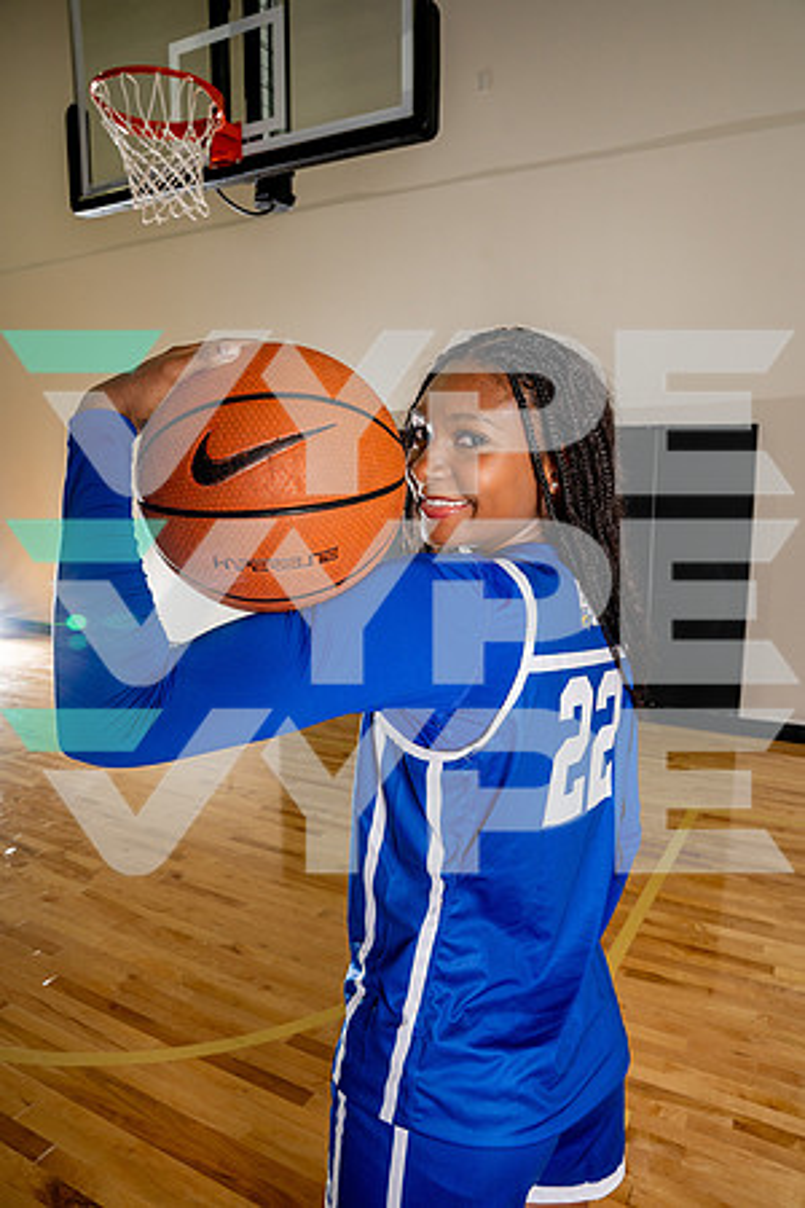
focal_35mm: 24
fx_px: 805
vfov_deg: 73.7
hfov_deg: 53.1
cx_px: 402
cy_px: 604
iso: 640
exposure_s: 1/200
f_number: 7.1
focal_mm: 24
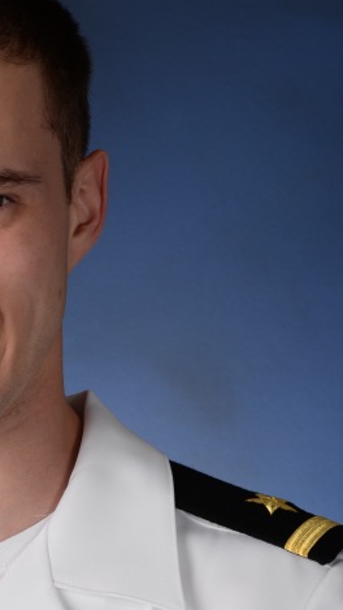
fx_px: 3377
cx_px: -60
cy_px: 626
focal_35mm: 209
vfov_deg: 10.2
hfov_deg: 5.8
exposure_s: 1/200
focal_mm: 78
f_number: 11
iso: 200
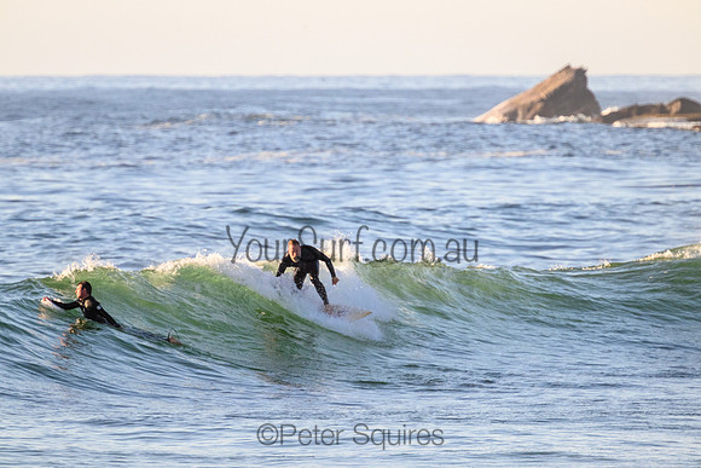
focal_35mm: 811
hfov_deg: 2.5
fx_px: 15797
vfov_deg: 1.7
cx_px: 350
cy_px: 234
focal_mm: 800
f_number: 11
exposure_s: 1/2000
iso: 1800
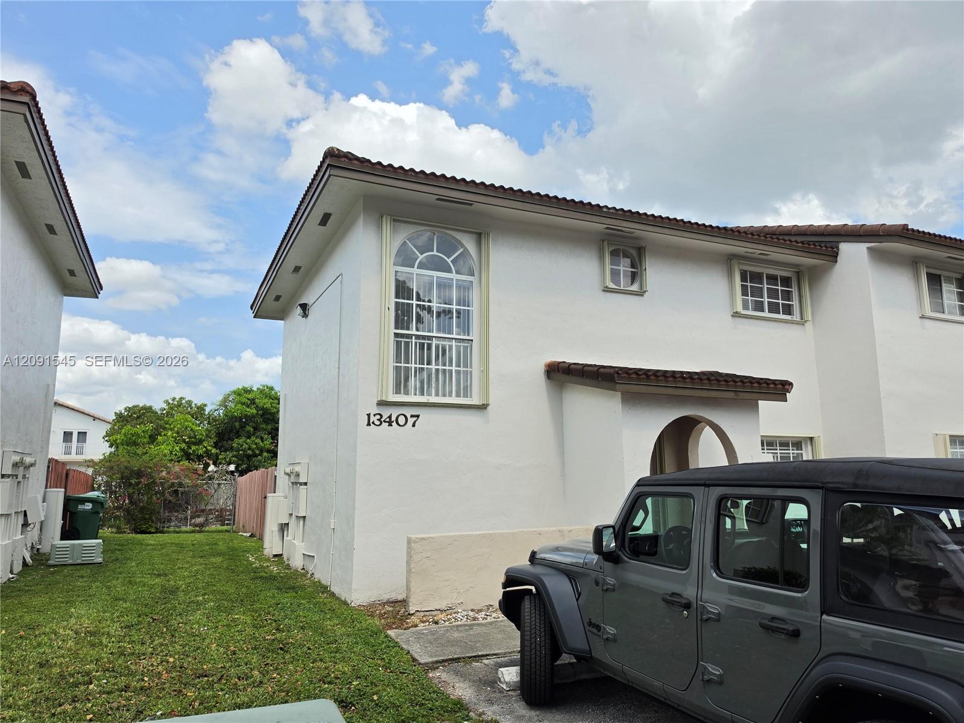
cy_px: 362
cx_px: 482
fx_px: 641
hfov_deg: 73.9
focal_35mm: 23
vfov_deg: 58.9
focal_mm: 6.5
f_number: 1.4
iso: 64
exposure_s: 1/7622
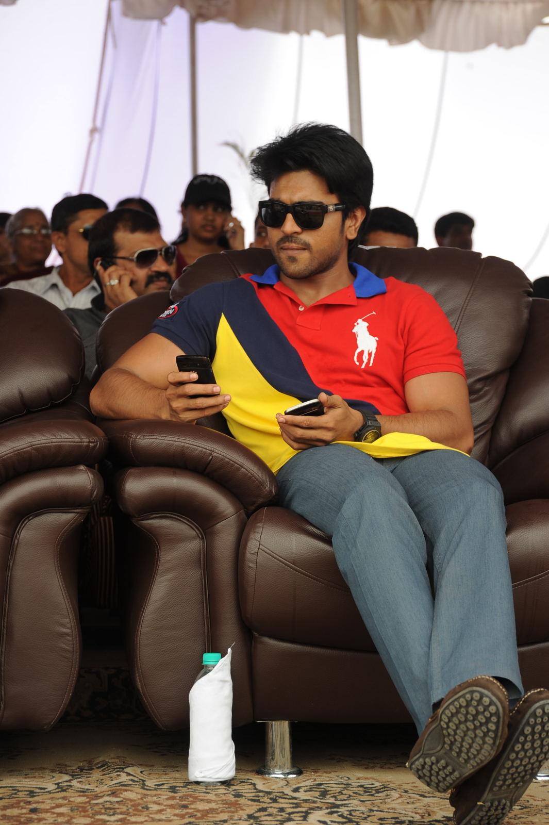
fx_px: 2336
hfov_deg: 13.4
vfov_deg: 20.0
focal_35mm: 102
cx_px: 274
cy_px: 412
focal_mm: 102
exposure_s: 1/125
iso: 400
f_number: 7.1
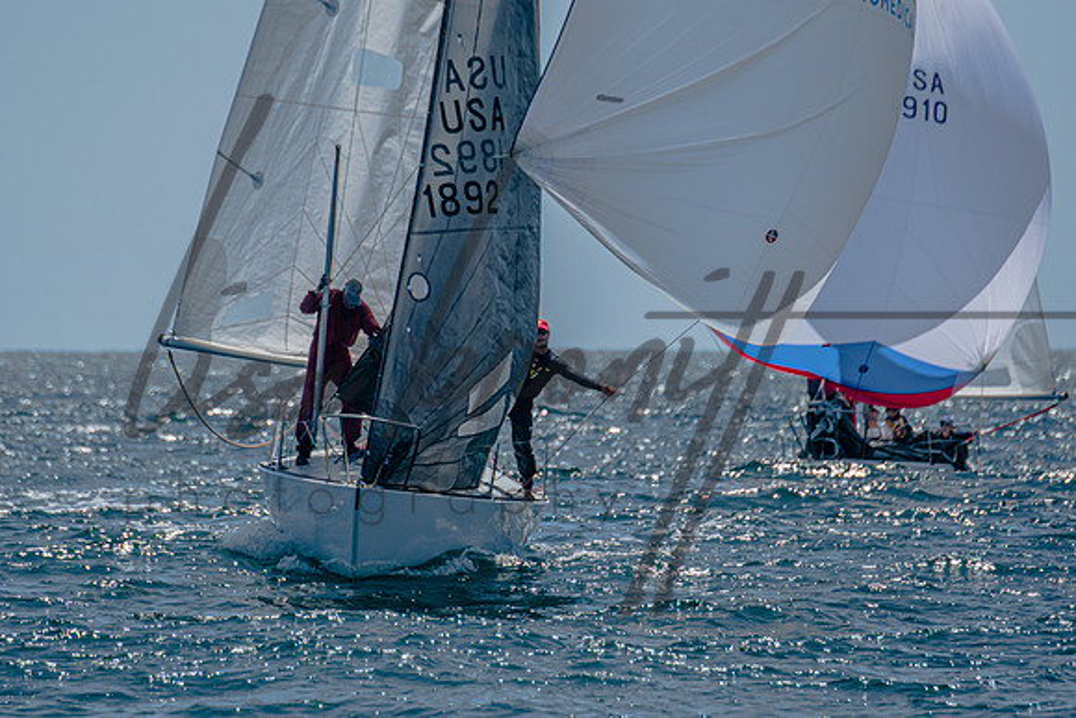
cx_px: 478
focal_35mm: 689
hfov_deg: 3.0
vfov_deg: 2.0
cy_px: 393
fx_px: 20602
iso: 200
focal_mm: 400
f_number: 5.6
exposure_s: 1/2000
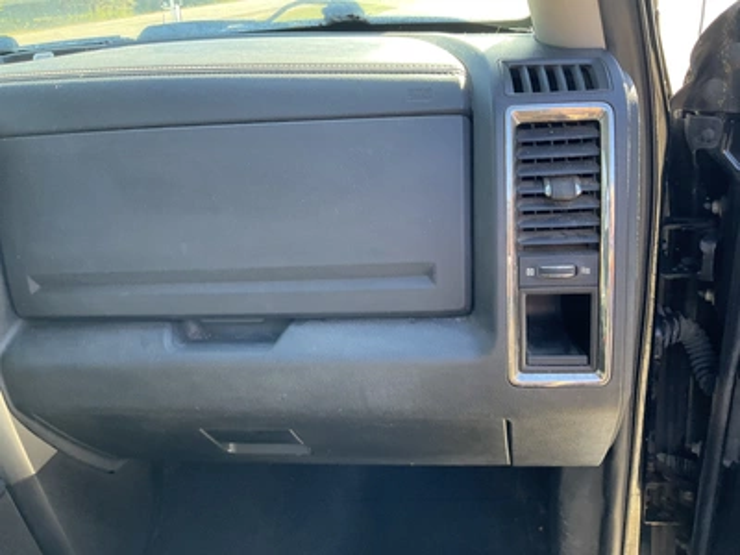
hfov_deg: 61.7
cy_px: 278
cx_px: 370
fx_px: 620
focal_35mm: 29
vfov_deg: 48.2
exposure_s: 1/101
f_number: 1.8
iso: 64
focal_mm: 3
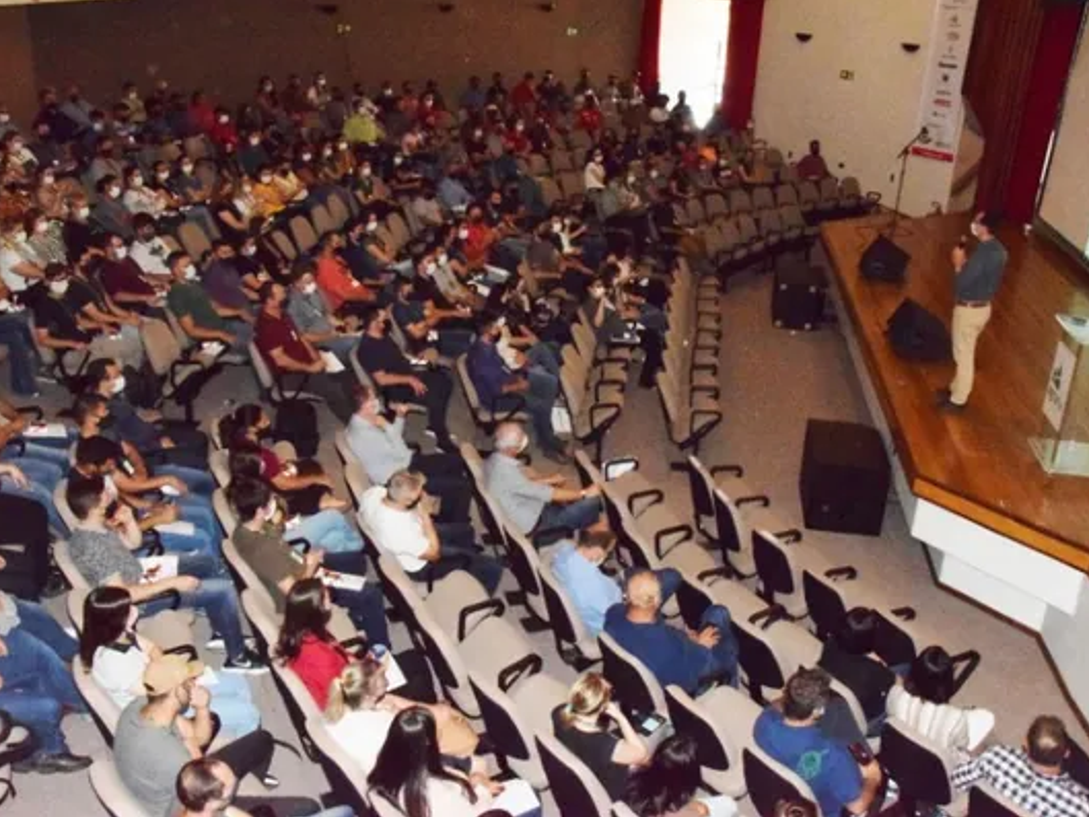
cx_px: 558
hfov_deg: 51.3
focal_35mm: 36
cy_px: 407
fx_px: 1133
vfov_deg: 39.7
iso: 12800
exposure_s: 1/20
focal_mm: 22
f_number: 25
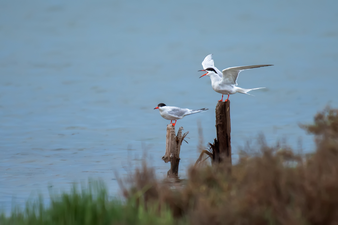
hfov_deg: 2.7
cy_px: 112
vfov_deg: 1.8
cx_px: 169
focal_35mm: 750
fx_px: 7041
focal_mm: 500
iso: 400
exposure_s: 1/1250
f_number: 5.6
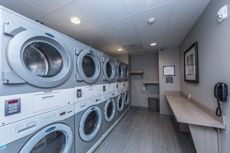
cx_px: 115
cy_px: 76
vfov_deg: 81.2
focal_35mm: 14
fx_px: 89
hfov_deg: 104.2
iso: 200
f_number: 5.6
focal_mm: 14
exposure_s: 1/80
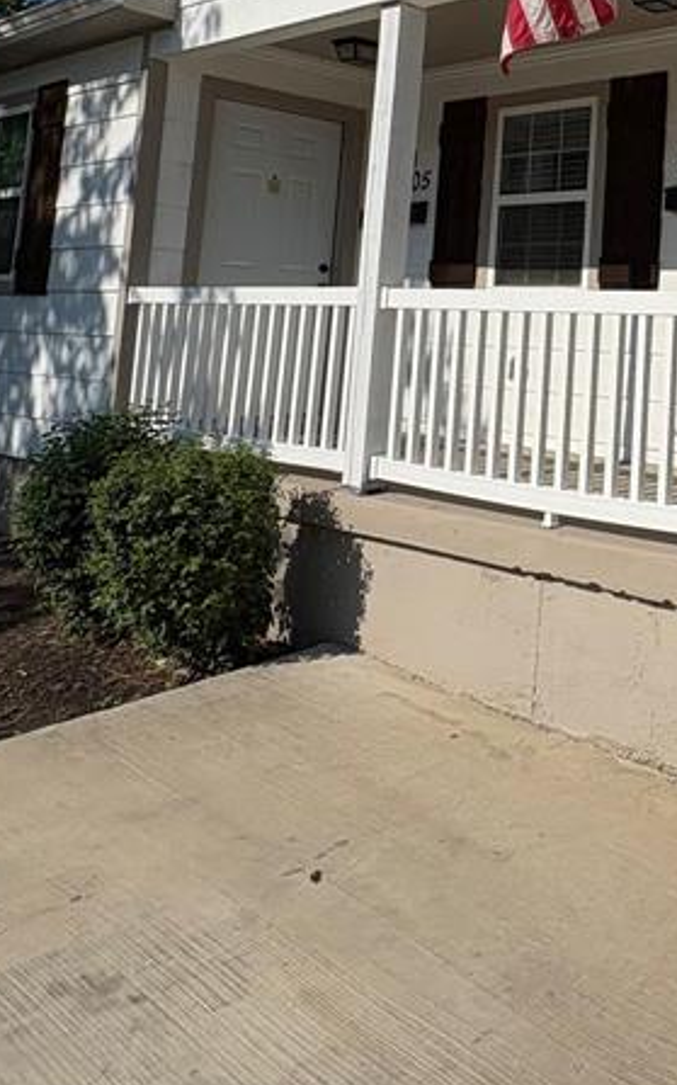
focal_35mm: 34
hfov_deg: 31.1
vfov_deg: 53.0
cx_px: 823
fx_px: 1005
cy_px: 218
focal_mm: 2.22
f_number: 2.2
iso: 50
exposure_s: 1/5650
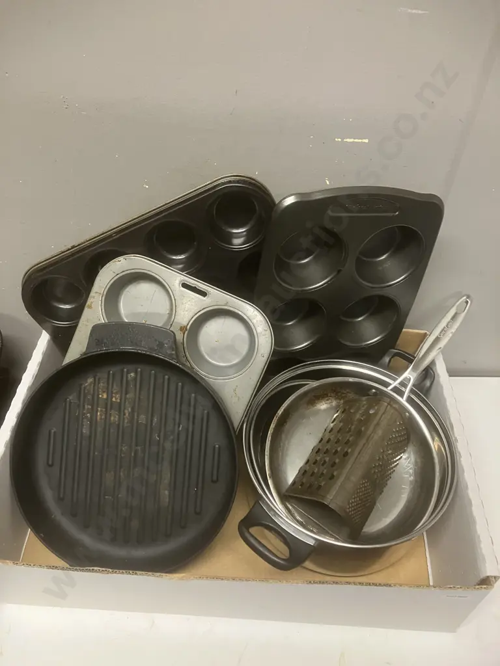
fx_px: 539
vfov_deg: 63.4
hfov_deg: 49.7
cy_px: 333
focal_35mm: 28
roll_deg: -5.2
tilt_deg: -44.6
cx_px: 250
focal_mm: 3.99
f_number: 1.8
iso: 160
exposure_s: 1/50
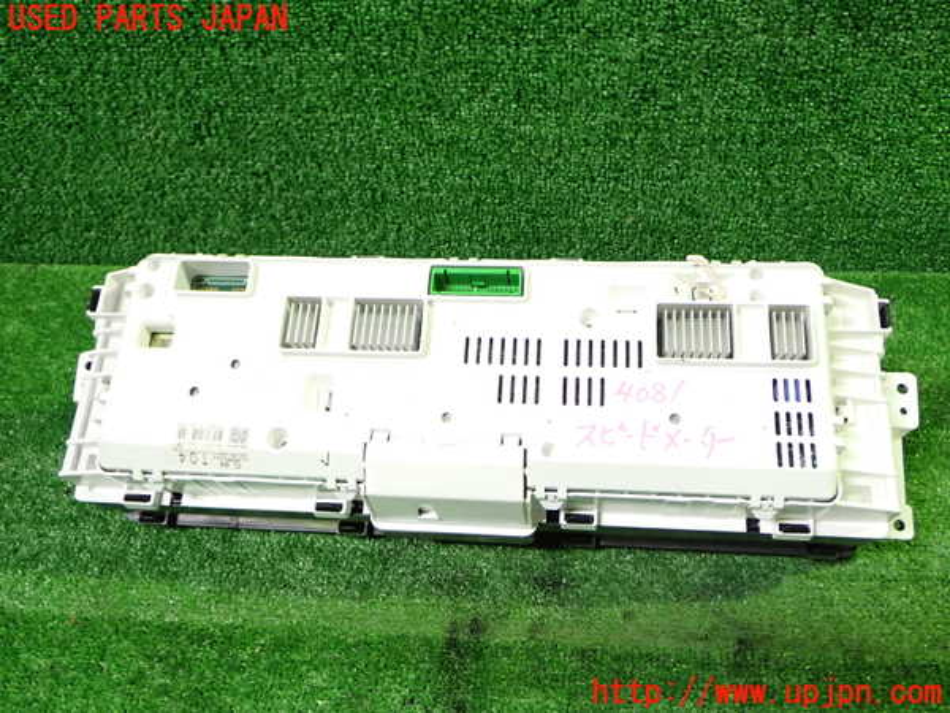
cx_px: 475
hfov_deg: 56.8
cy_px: 356
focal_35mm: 32
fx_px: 878
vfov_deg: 44.2
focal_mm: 5.79
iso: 320
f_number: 2.4
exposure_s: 1/30
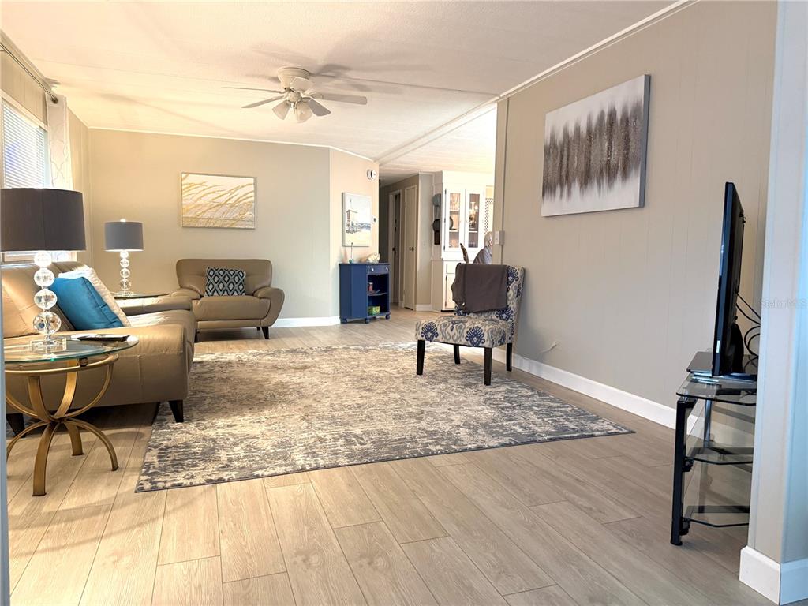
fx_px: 560
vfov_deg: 56.8
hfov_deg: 71.6
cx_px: 404
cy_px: 303
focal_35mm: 24
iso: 500
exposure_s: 1/60
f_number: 1.78
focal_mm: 6.76
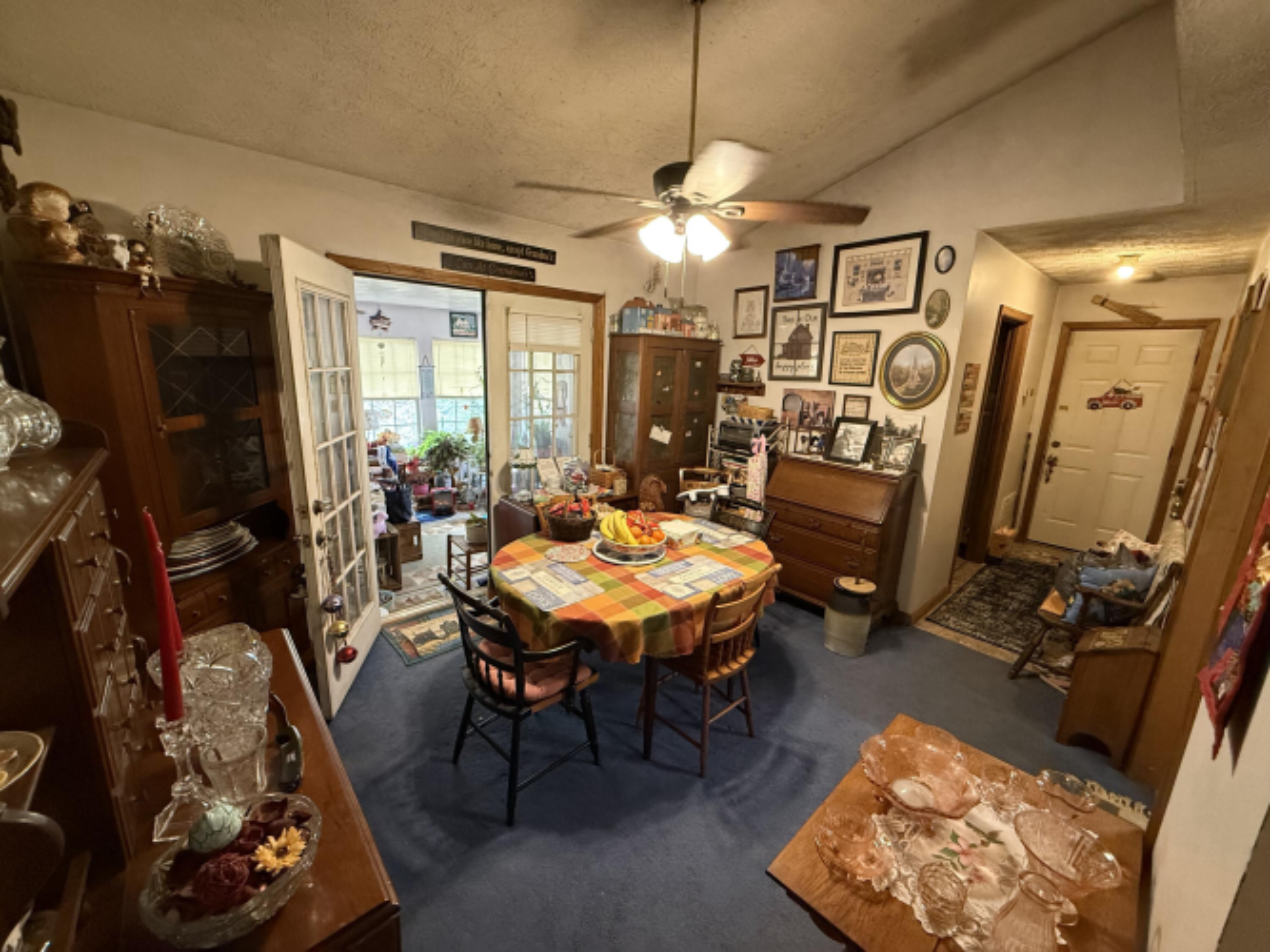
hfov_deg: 102.1
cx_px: 635
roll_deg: -2.5
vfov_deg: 85.7
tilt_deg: -12.1
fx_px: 514
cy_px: 476
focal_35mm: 14
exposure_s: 1/60
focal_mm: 2.22
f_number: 2.2
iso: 640
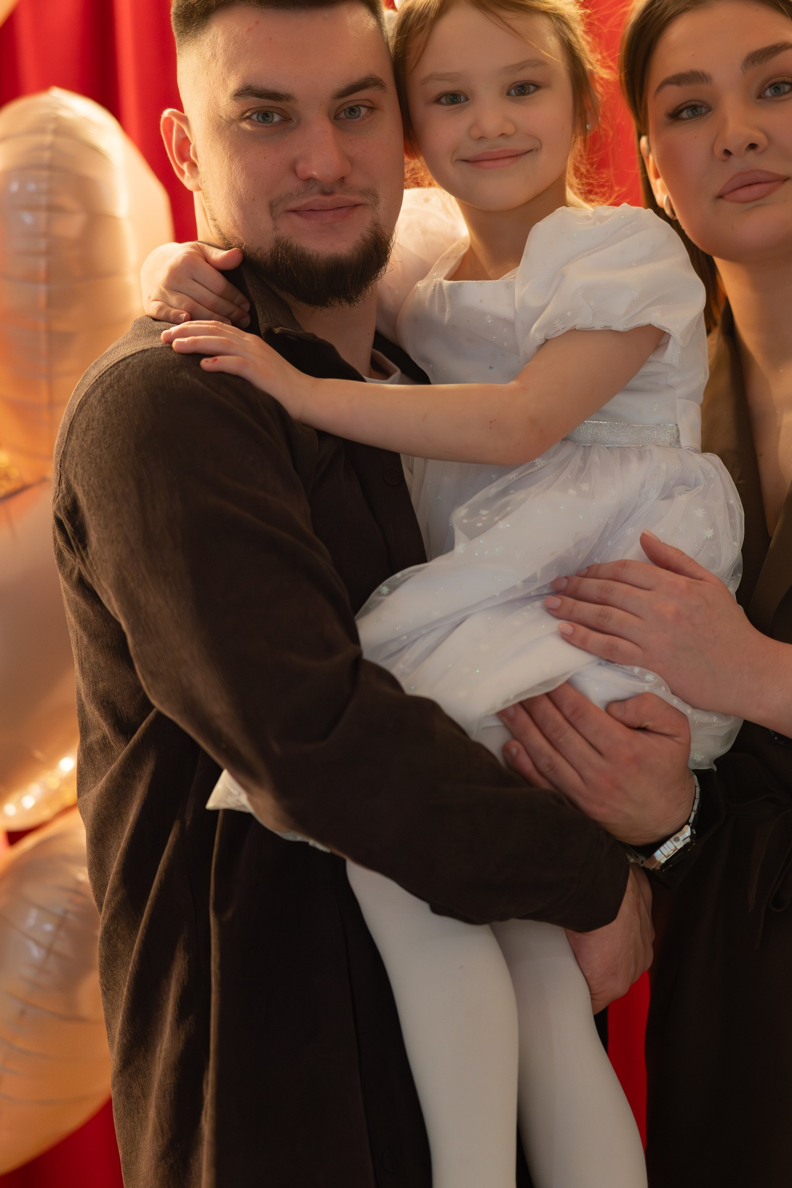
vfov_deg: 18.3
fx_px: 3696
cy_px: 553
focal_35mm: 112
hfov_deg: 12.2
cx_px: 517
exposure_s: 1/250
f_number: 2
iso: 2500
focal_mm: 85
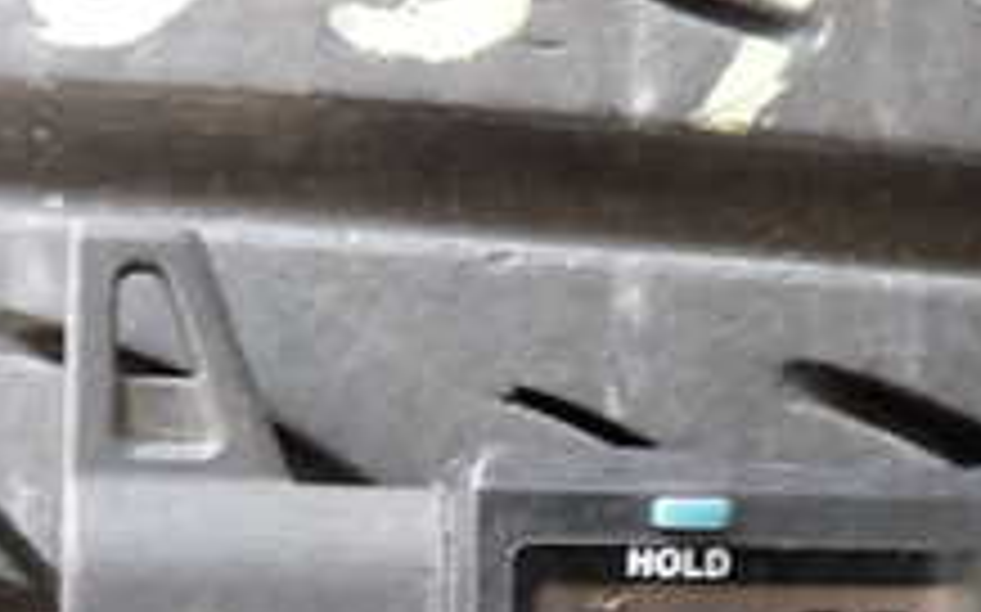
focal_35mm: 73
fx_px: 1951
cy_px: 464
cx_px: 441
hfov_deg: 28.2
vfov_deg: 17.7
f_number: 2
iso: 200
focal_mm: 4.5
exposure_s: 1/40
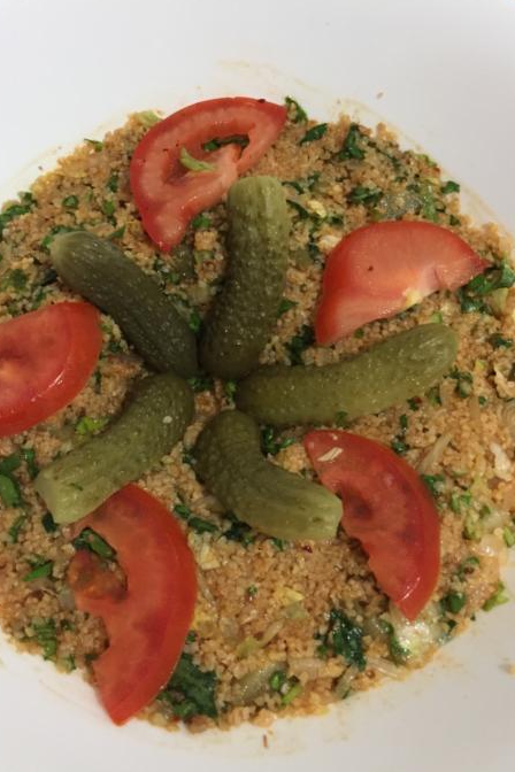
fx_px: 665
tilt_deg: -66.3
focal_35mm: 31
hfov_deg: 42.3
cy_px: 389
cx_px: 244
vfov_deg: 60.3
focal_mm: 4.15
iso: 320
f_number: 2.2
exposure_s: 1/33
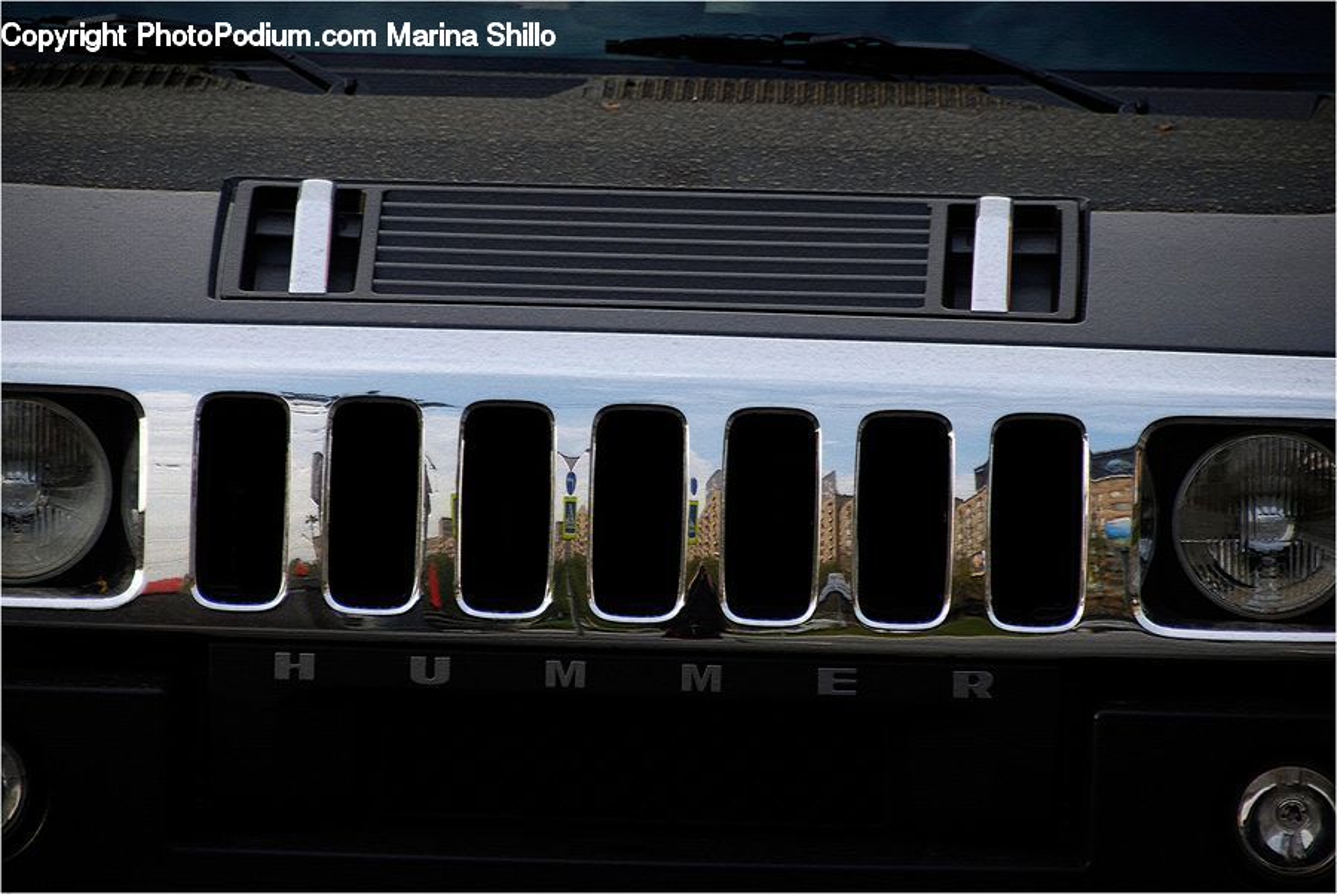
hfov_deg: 6.9
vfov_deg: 4.6
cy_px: 447
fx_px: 11152
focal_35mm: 300
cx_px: 668
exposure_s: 1/160
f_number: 5.6
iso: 100
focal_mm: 200
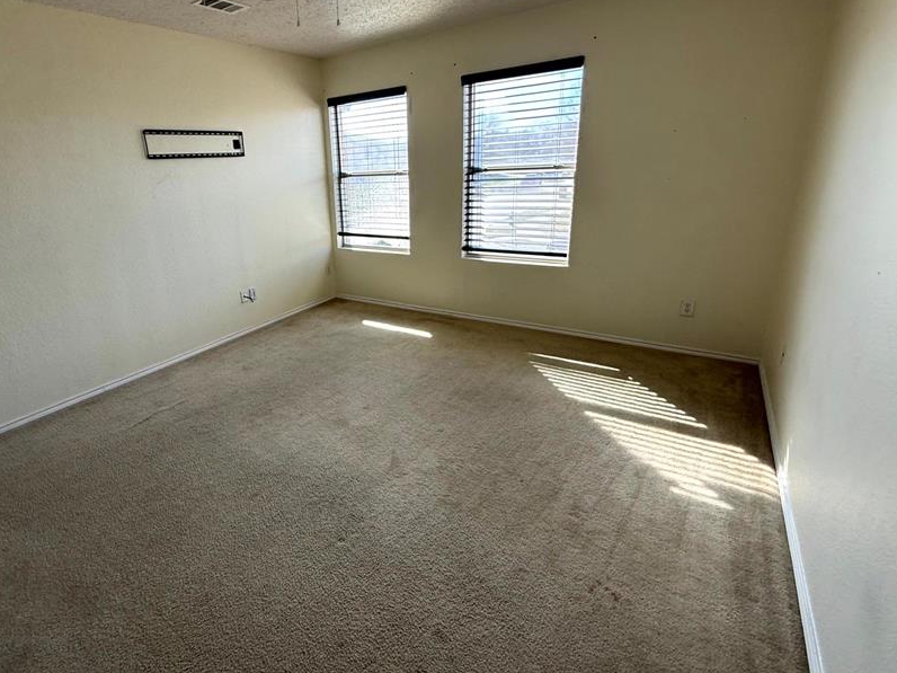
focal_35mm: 18
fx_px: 466
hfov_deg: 86.8
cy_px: 295
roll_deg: +2.8
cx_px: 364
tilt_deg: -9.4
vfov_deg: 71.3
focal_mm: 2.22
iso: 64
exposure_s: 1/99
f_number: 2.2
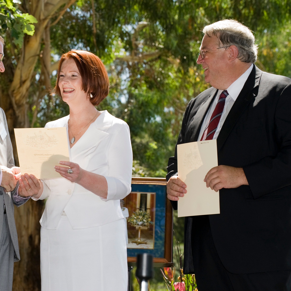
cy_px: 145
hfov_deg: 11.3
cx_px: 73
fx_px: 1465
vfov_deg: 11.3
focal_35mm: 154
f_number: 9
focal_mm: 120
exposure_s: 1/250
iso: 320
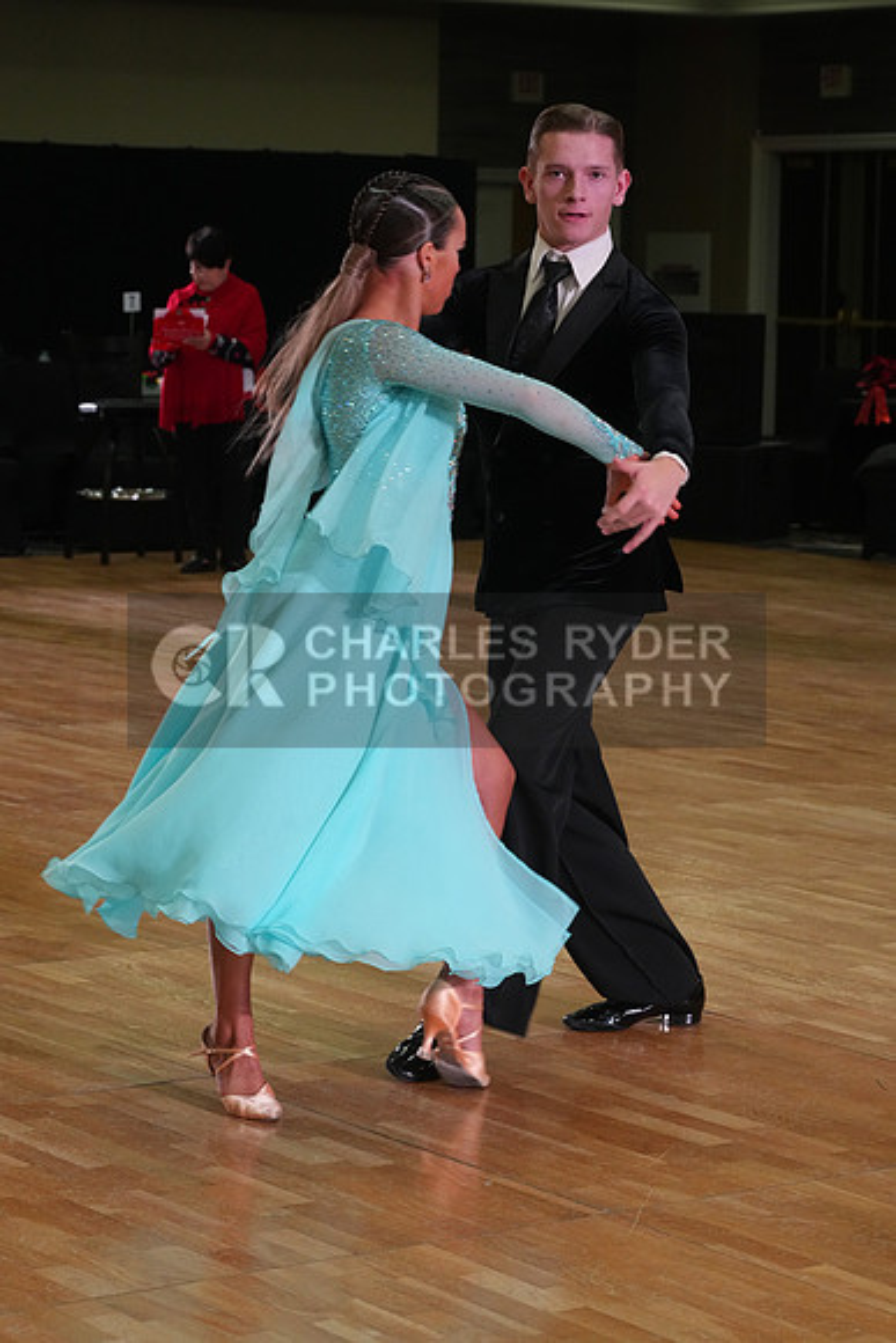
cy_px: 672
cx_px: 448
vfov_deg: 21.5
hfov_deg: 14.4
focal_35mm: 95
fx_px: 3544
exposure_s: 1/200
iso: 4000
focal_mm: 95
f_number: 9
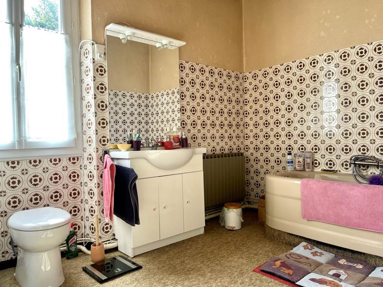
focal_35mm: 26
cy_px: 144
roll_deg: +1.8
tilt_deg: -0.3
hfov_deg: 67.3
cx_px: 192
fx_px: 288
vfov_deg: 53.1
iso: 40
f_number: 1.6
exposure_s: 1/122
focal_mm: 5.1
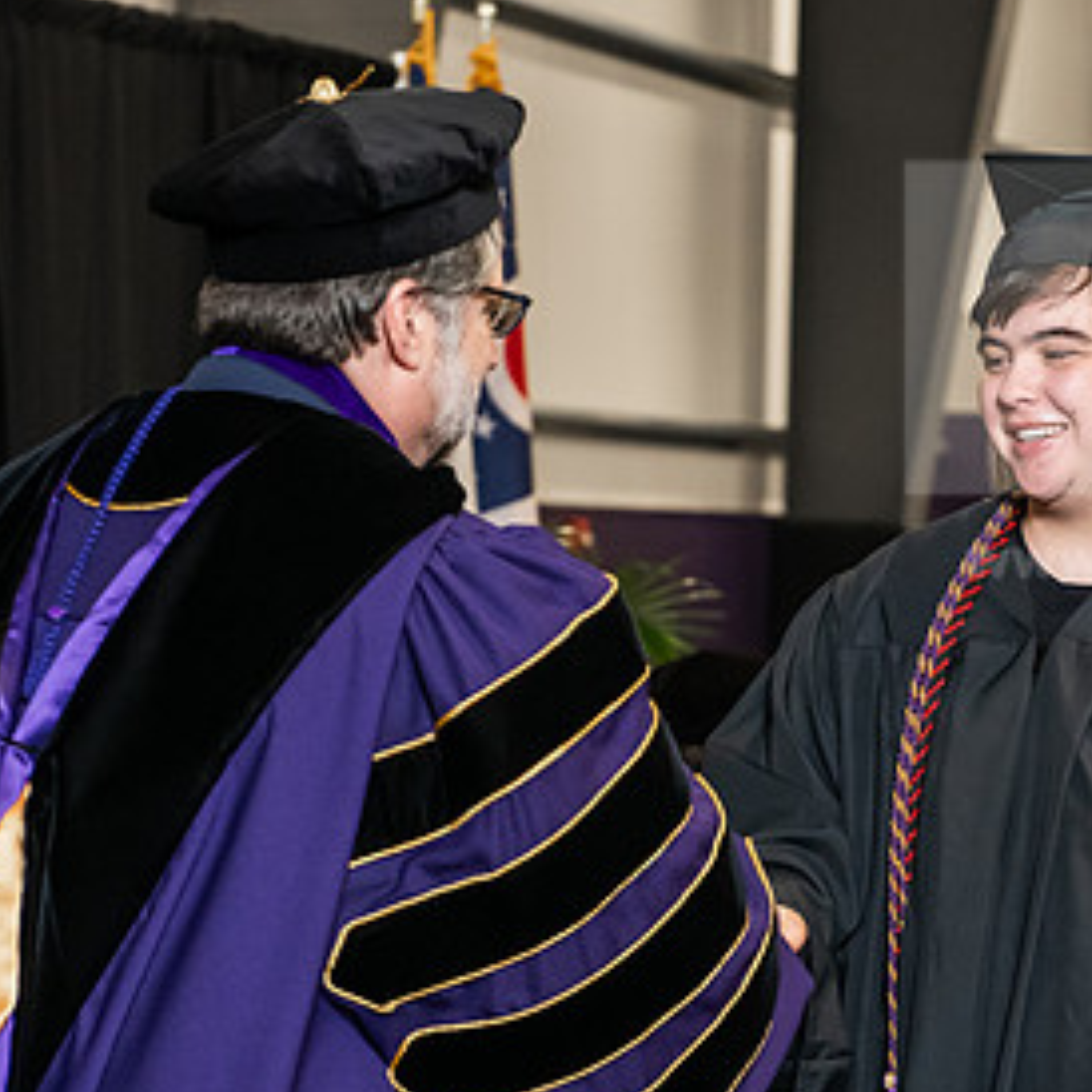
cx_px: 785
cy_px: 644
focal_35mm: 126
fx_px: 4497
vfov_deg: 13.8
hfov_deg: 13.8
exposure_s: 1/200
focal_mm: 70
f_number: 5
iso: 2500
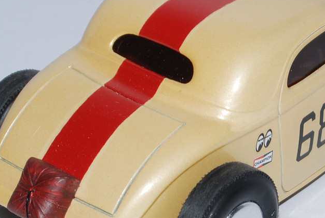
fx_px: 1880
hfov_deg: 9.9
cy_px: 103
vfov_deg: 6.6
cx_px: 251
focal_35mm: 208
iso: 100
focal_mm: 62
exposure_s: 1/60
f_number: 16
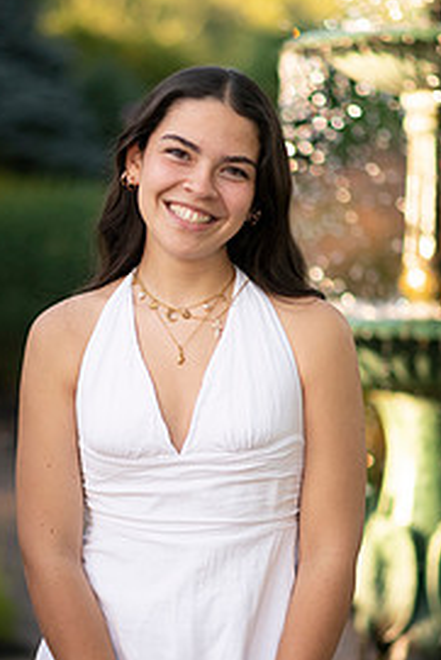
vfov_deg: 14.5
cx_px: 195
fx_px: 2587
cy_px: 392
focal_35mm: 141
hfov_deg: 9.7
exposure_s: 1/3200
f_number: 1.8
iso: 500
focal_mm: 85
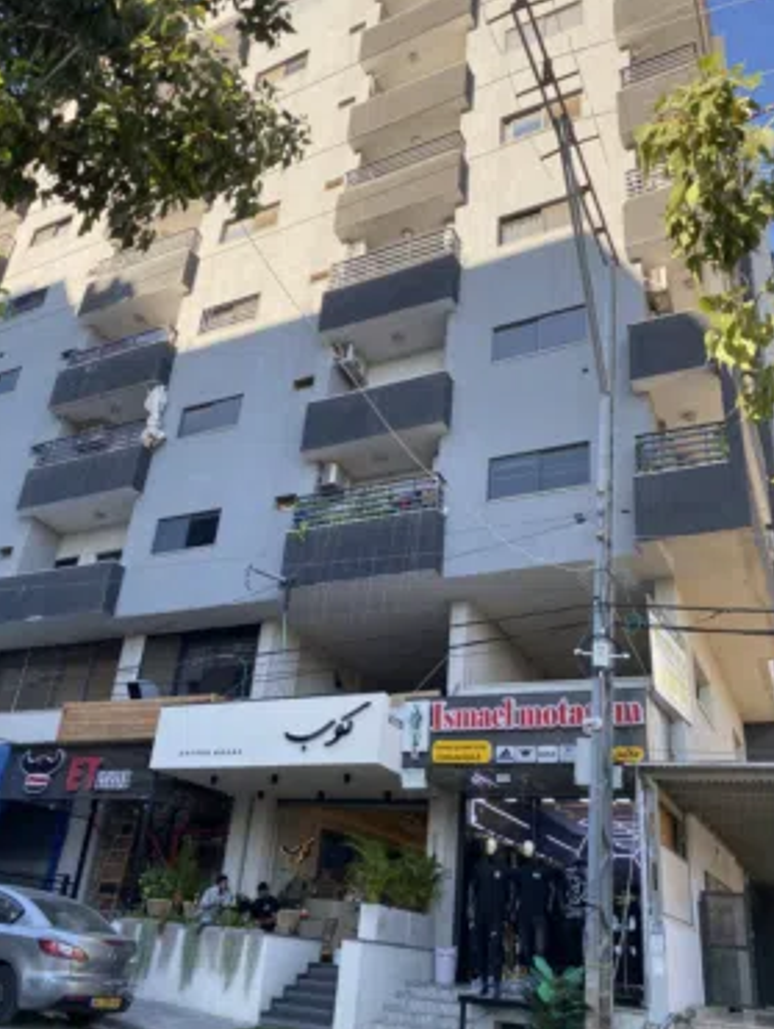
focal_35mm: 28
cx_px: 383
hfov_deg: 49.8
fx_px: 833
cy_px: 546
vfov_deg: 63.3
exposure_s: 1/544
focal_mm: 4.25
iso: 32
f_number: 1.8
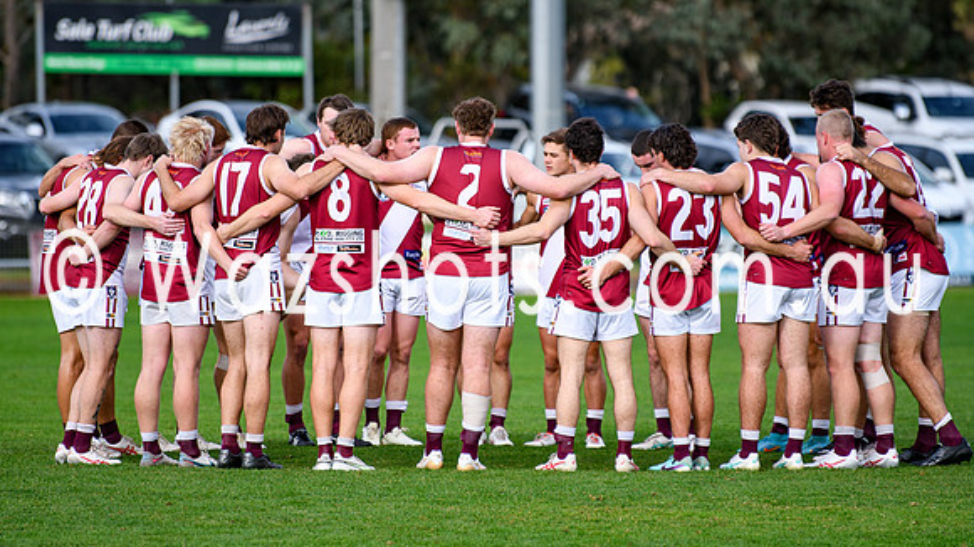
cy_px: 260
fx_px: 8911
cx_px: 488
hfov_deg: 6.3
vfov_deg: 3.5
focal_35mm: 345
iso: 140
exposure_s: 1/2000
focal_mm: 200
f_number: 2.8
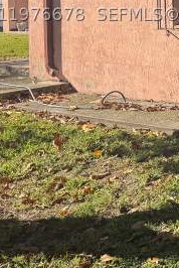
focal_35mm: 75
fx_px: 558
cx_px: 383
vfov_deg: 25.9
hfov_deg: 14.4
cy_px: 14
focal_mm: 6.76
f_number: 1.78
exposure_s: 1/1560
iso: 80
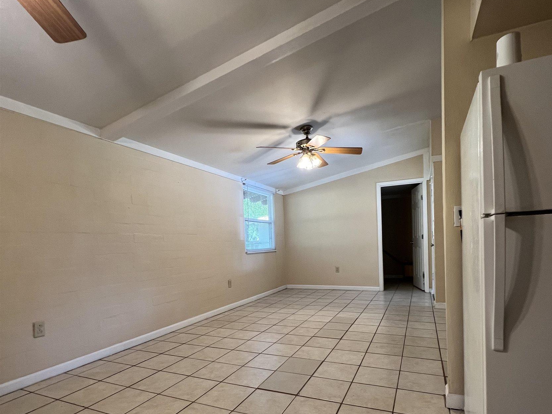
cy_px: 255
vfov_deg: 70.6
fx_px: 287
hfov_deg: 87.7
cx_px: 286
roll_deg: +0.3
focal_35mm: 18
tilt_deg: -3.1
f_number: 1.8
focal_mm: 1.57
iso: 200
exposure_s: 1/120
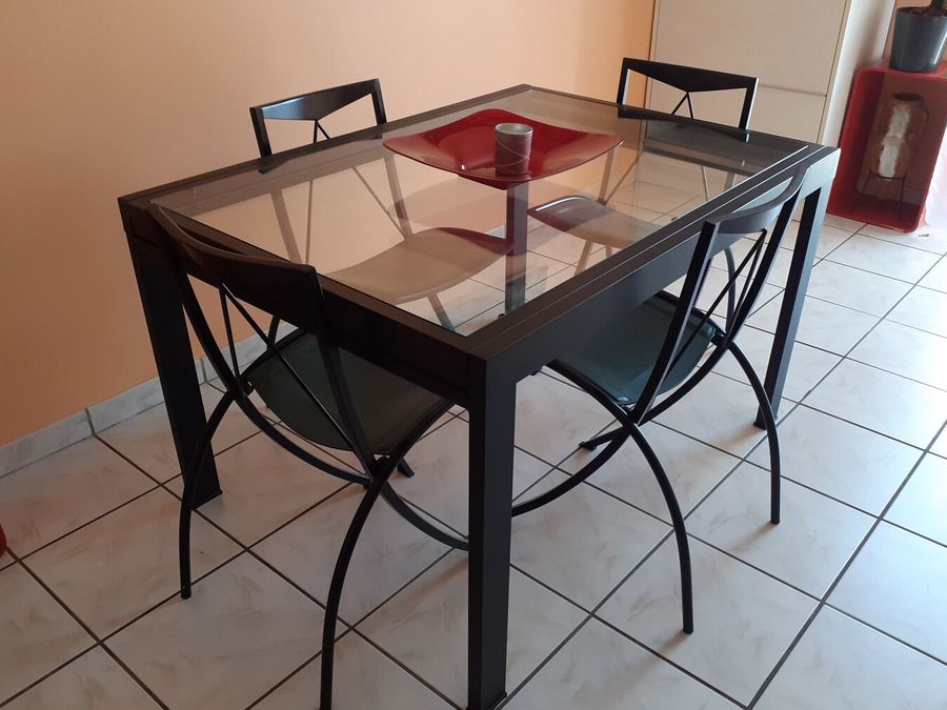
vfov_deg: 46.8
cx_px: 504
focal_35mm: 30
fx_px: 821
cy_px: 384
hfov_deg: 59.9
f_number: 1.9
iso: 100
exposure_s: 1/50
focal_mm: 3.6
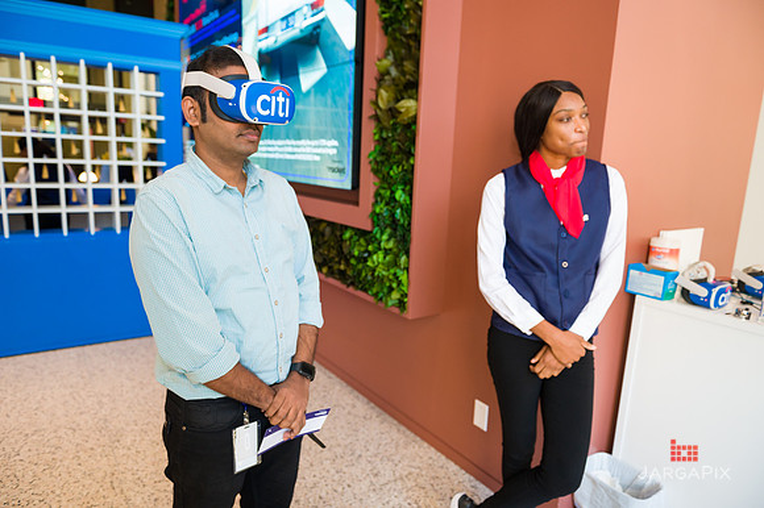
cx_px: 382
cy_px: 254
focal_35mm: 24
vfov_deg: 53.1
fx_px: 509
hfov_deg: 73.8
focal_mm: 24
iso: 1600
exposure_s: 1/200
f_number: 4
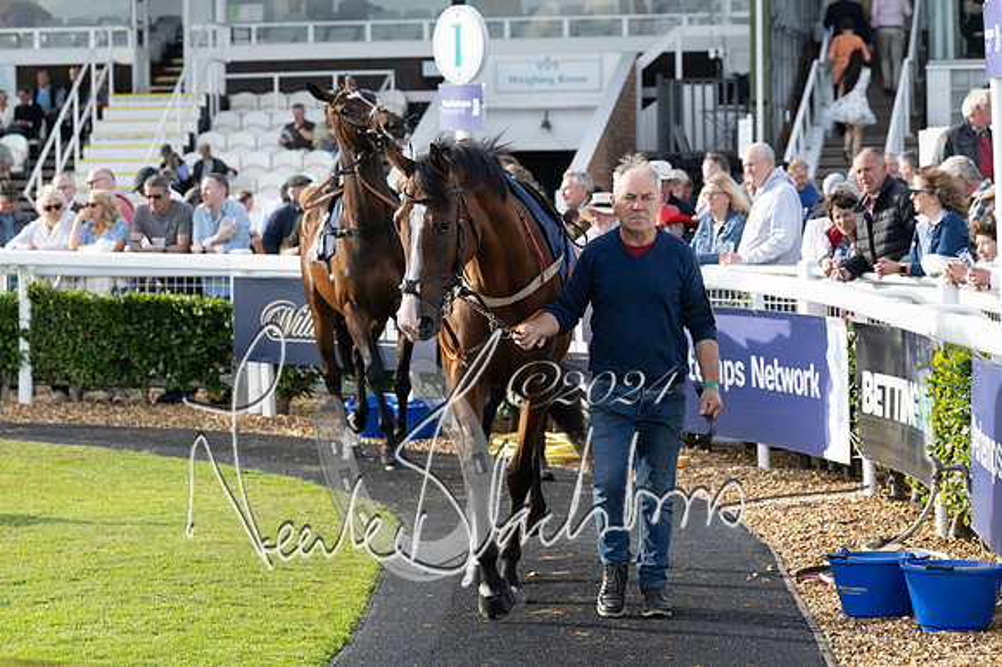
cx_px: 501
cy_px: 334
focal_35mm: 114
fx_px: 3171
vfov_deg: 12.0
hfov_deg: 18.0
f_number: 4
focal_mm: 76
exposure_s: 1/1000
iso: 400
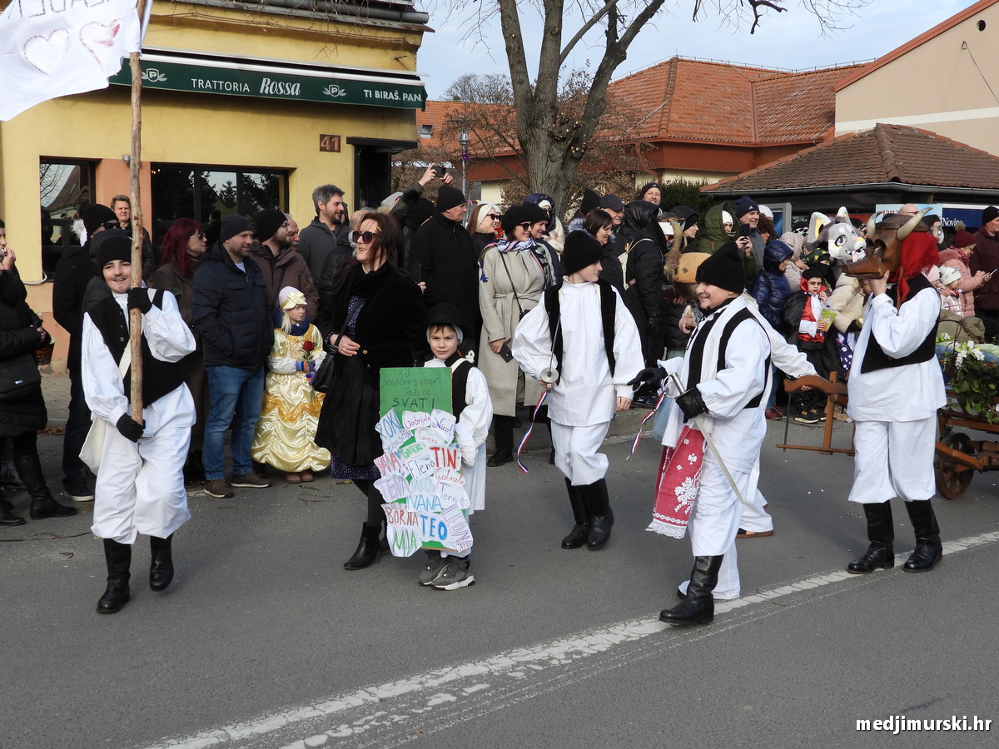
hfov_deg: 42.9
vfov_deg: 32.9
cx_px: 500
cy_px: 374
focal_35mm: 44
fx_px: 1270
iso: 100
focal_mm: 7.9
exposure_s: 1/800
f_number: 3.2
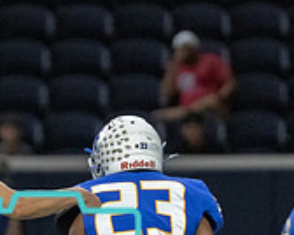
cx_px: -67
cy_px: 237
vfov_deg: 1.6
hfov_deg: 2.1
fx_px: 8187
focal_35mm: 942
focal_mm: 200
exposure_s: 1/1000
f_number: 2.8
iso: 4000
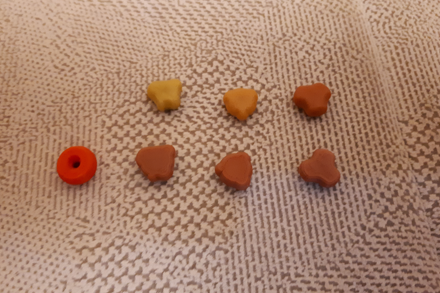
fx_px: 354
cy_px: 138
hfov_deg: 63.7
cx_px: 215
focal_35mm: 29
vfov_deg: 44.9
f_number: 1.9
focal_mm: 3.6
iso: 800
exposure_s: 1/15
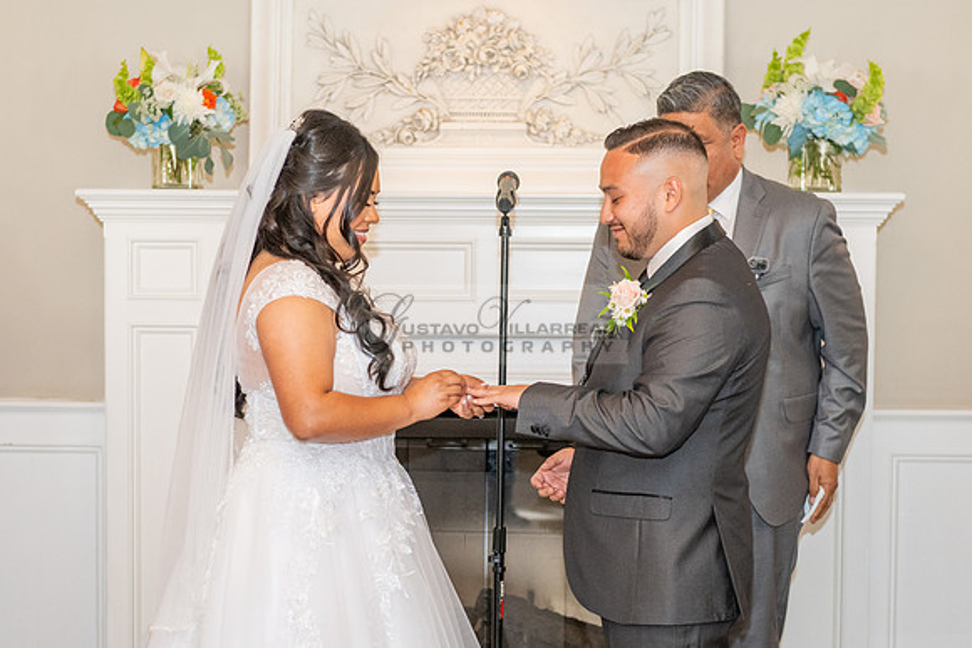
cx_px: 453
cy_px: 385
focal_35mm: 90
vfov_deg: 15.1
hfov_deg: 22.5
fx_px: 2438
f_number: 3.5
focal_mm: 70
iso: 1250
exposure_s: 1/200
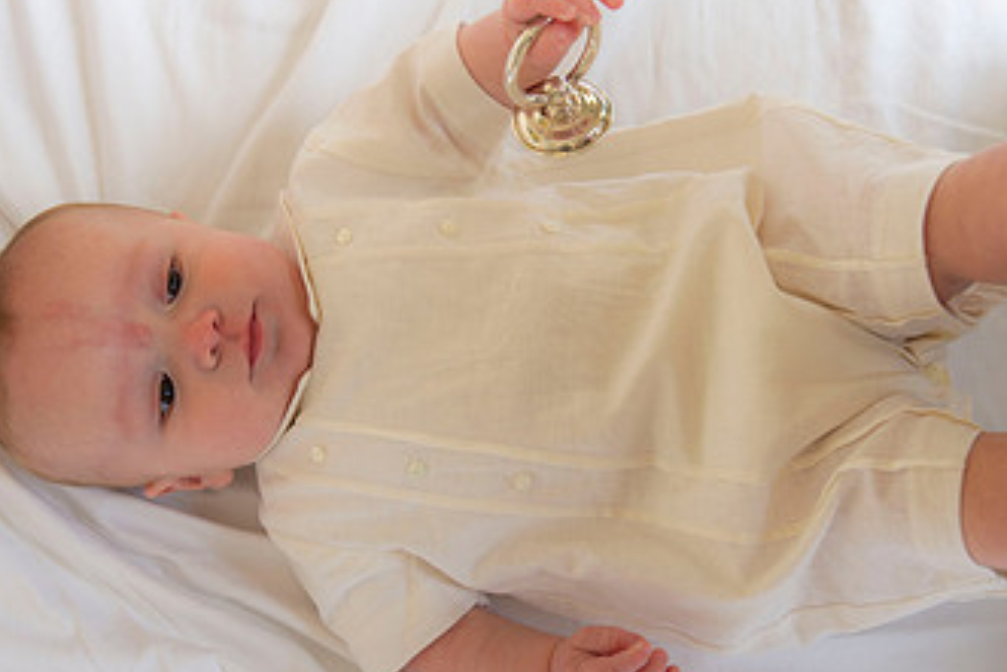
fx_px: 2155
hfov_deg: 26.3
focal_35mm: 77
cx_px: 505
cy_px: 398
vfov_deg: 17.7
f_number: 4.5
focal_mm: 44
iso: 250
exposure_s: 1/200
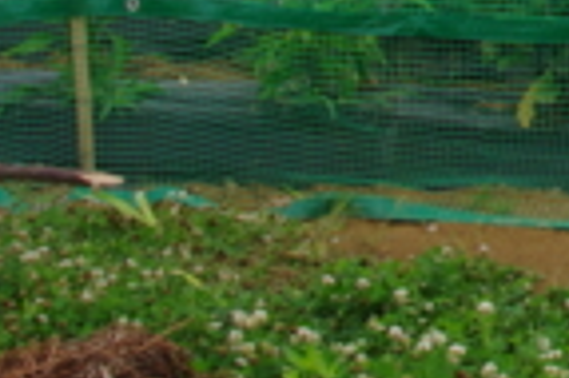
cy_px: -235
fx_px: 3061
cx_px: 975
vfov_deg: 6.9
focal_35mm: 194
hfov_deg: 10.1
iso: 200
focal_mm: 23.13
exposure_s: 1/180
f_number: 6.7
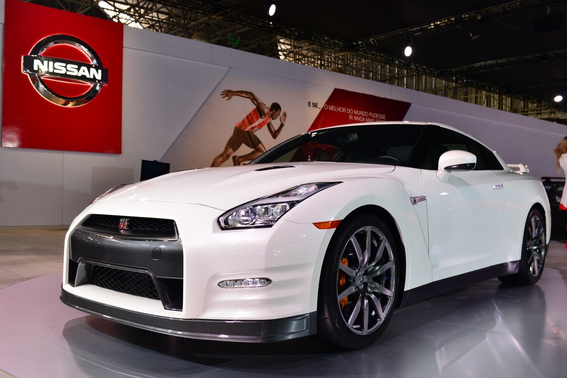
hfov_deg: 54.4
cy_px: 189
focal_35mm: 35
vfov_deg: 37.9
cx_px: 284
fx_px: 551
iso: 800
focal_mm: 35
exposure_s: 1/20
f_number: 5.6
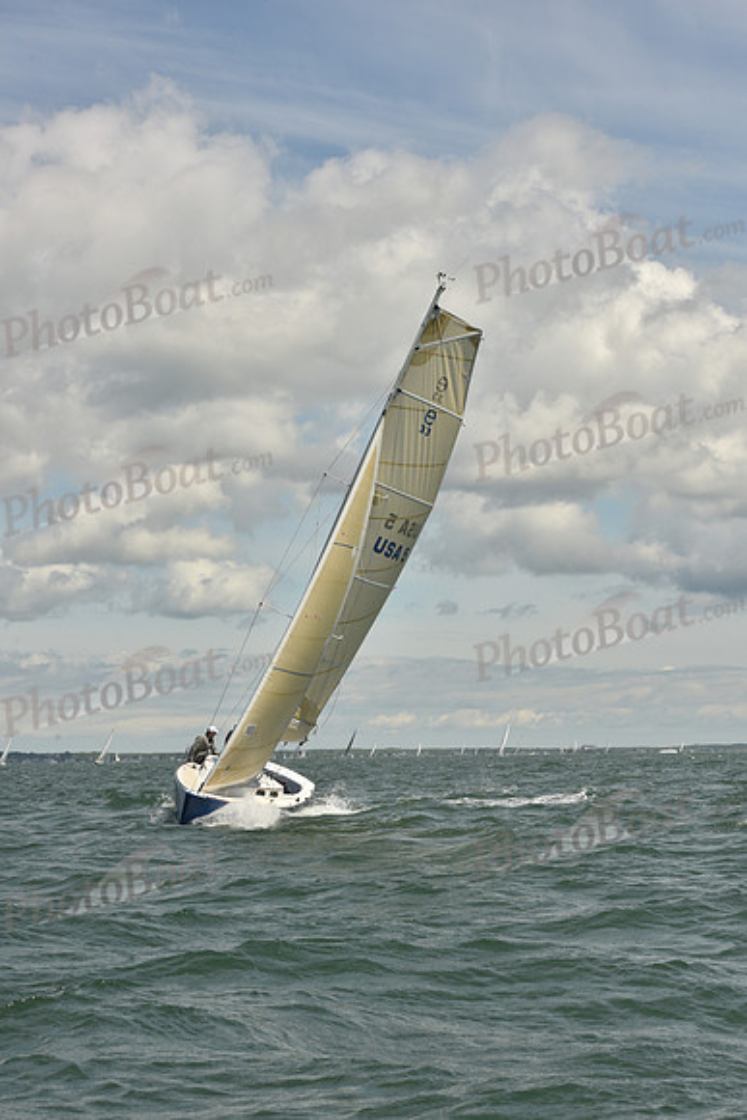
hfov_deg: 15.2
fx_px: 2799
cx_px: 374
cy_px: 560
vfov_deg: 22.6
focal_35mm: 90
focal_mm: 90
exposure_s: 1/800
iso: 320
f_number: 11
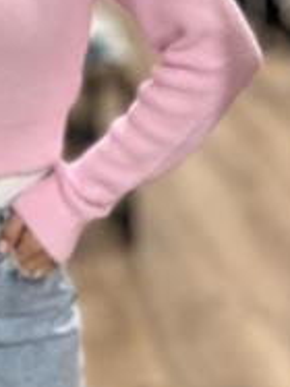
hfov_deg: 13.7
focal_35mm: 106
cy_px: 84
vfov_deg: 18.4
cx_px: -23
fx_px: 1185
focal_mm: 6.86
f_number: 1.78
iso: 160
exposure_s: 1/50
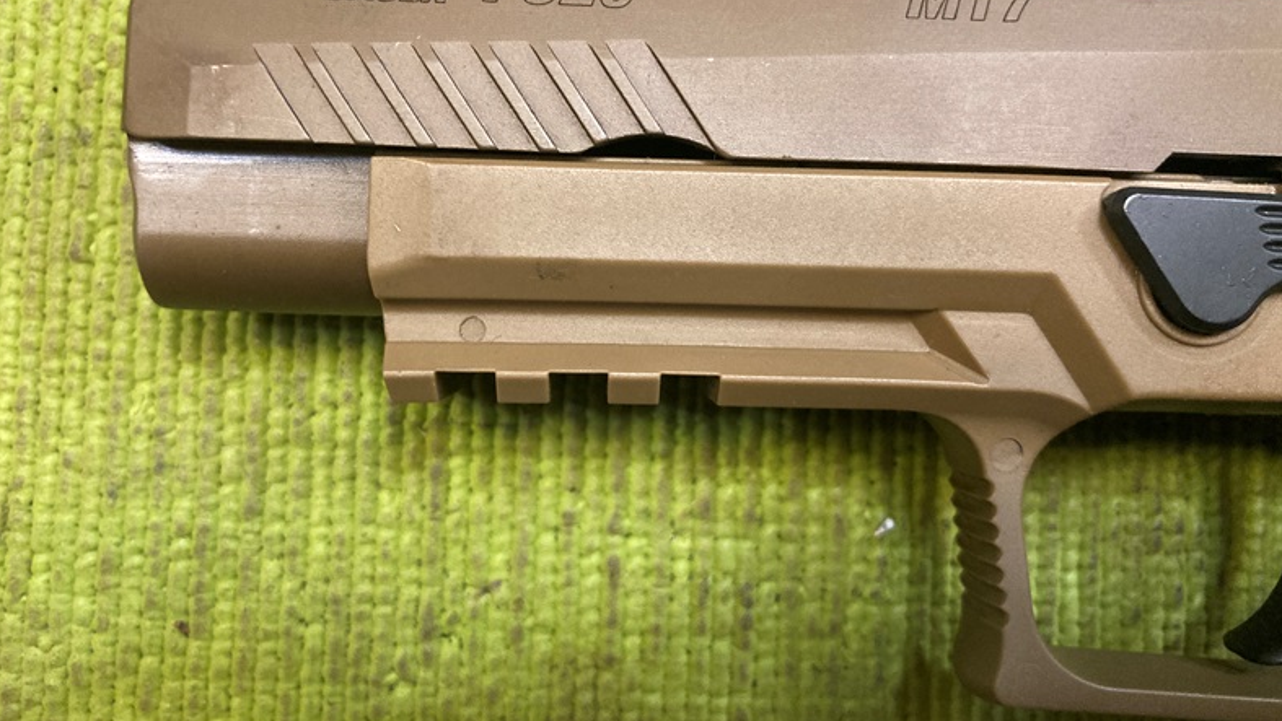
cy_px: 262
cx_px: 632
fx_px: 1054
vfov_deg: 37.5
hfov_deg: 62.6
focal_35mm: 31
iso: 320
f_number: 1.8
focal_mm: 3.99
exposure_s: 1/50
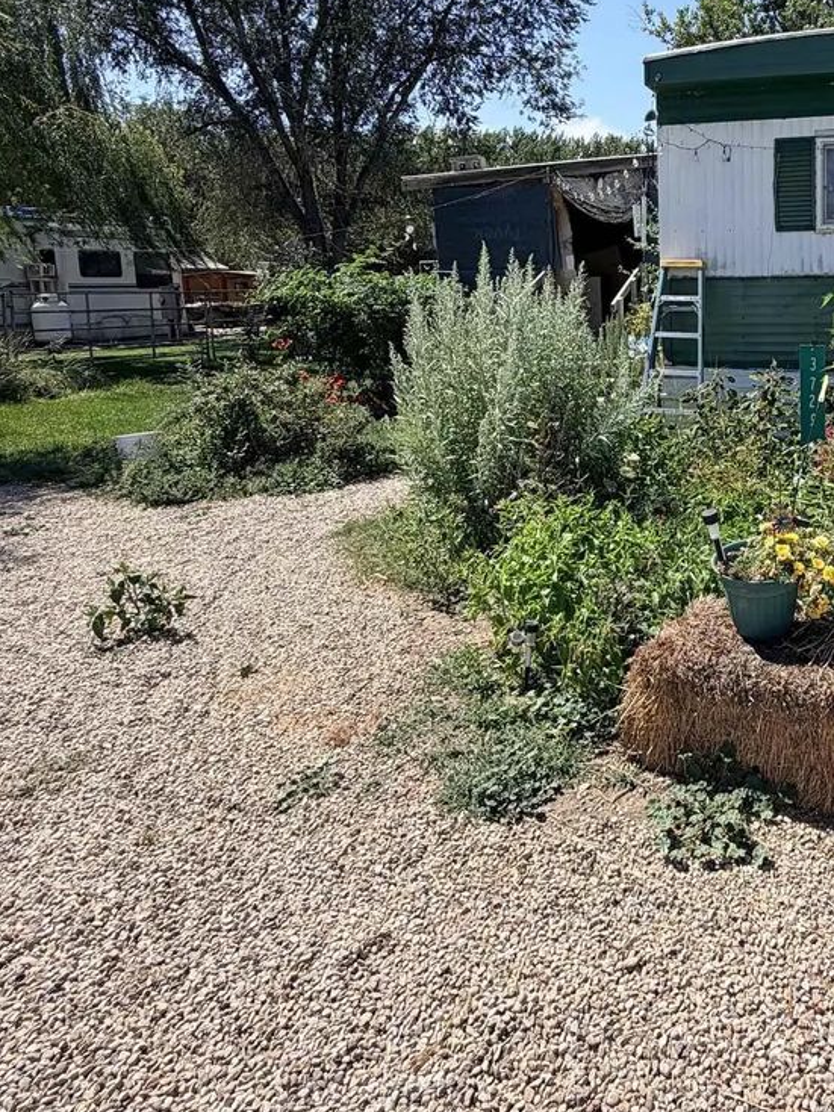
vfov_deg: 65.8
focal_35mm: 26
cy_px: 384
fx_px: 835
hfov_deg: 48.4
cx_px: 725
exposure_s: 1/770
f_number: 2.2
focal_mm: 2.22
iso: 25
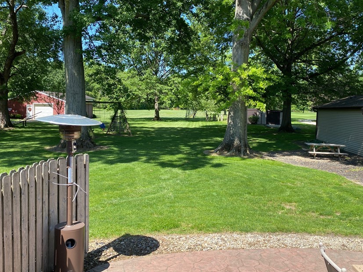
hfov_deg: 56.7
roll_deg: -1.5
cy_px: 119
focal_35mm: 32
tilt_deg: -2.8
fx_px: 336
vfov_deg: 44.1
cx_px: 197
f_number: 1.8
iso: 32
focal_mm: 4.25
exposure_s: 1/890
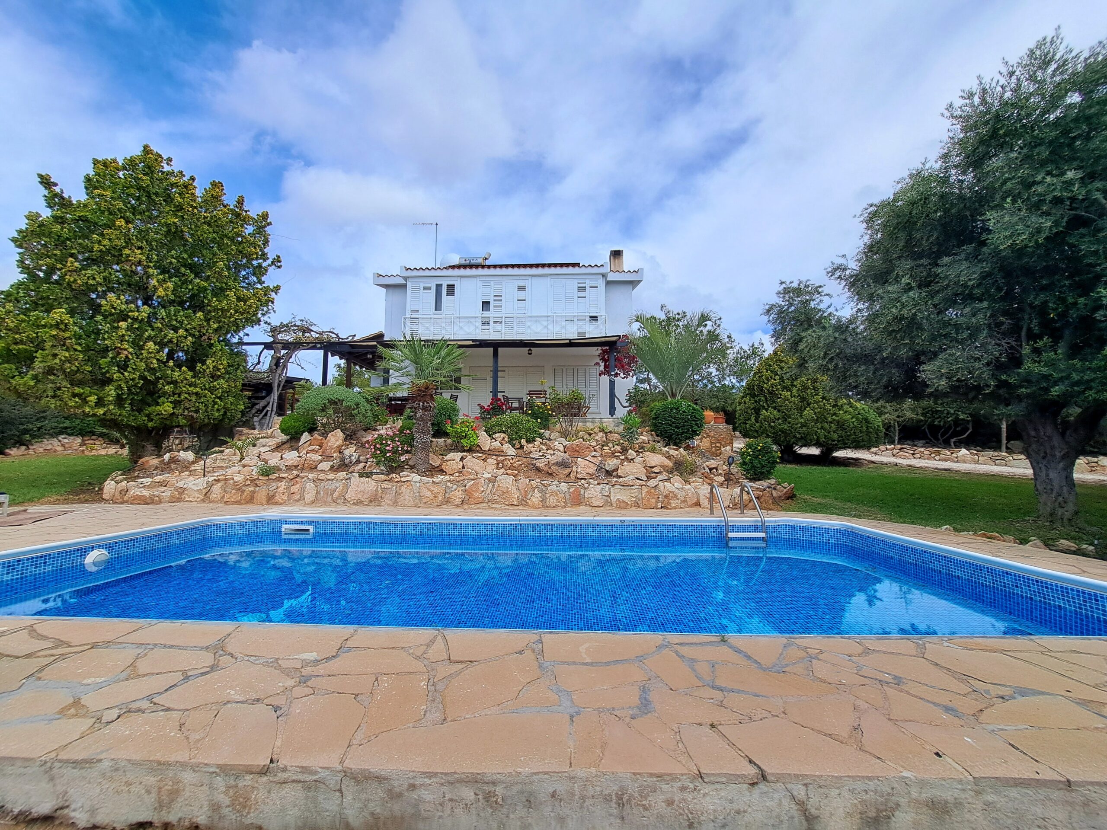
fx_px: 416
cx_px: 554
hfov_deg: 106.2
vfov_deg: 89.9
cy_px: 415
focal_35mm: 13
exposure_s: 1/1350
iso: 50
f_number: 2.2
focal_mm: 1.74
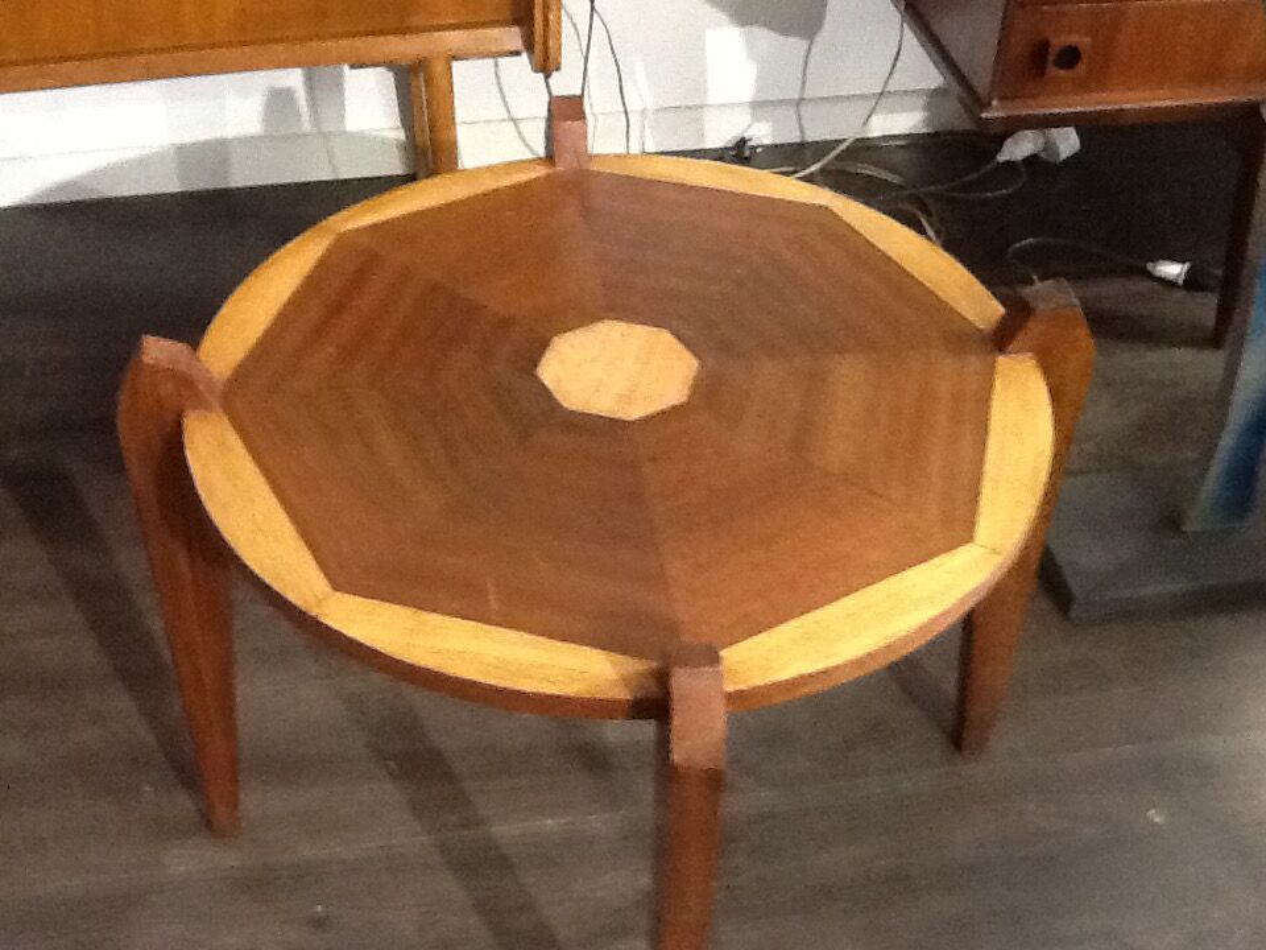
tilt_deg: -41.0
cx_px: 633
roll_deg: +0.9
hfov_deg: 42.9
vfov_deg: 32.9
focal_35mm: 44
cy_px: 475
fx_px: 1609
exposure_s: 1/15
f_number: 2.4
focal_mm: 2.03
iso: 400
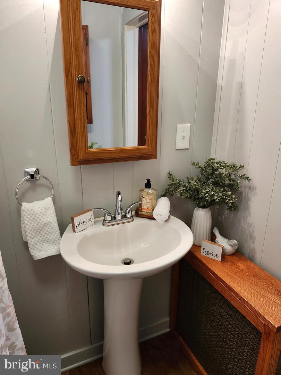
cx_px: 140
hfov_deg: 58.9
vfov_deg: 73.9
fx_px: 249
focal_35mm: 23
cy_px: 188
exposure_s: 1/120
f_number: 1.8
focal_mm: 5.54
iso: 320
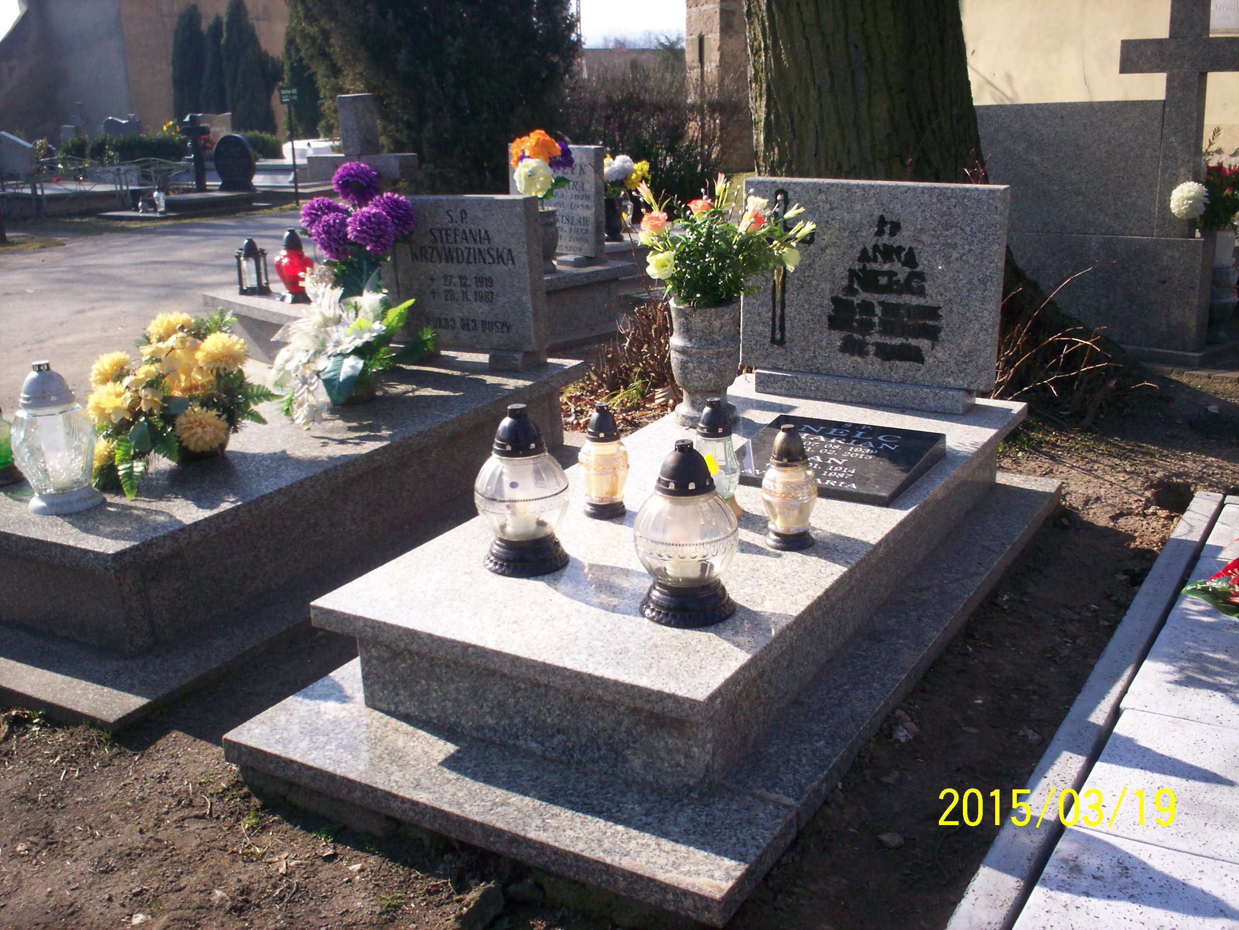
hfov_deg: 51.4
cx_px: 620
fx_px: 1289
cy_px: 465
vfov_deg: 39.7
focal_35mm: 36
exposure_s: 1/264
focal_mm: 6
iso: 100
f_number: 4.5
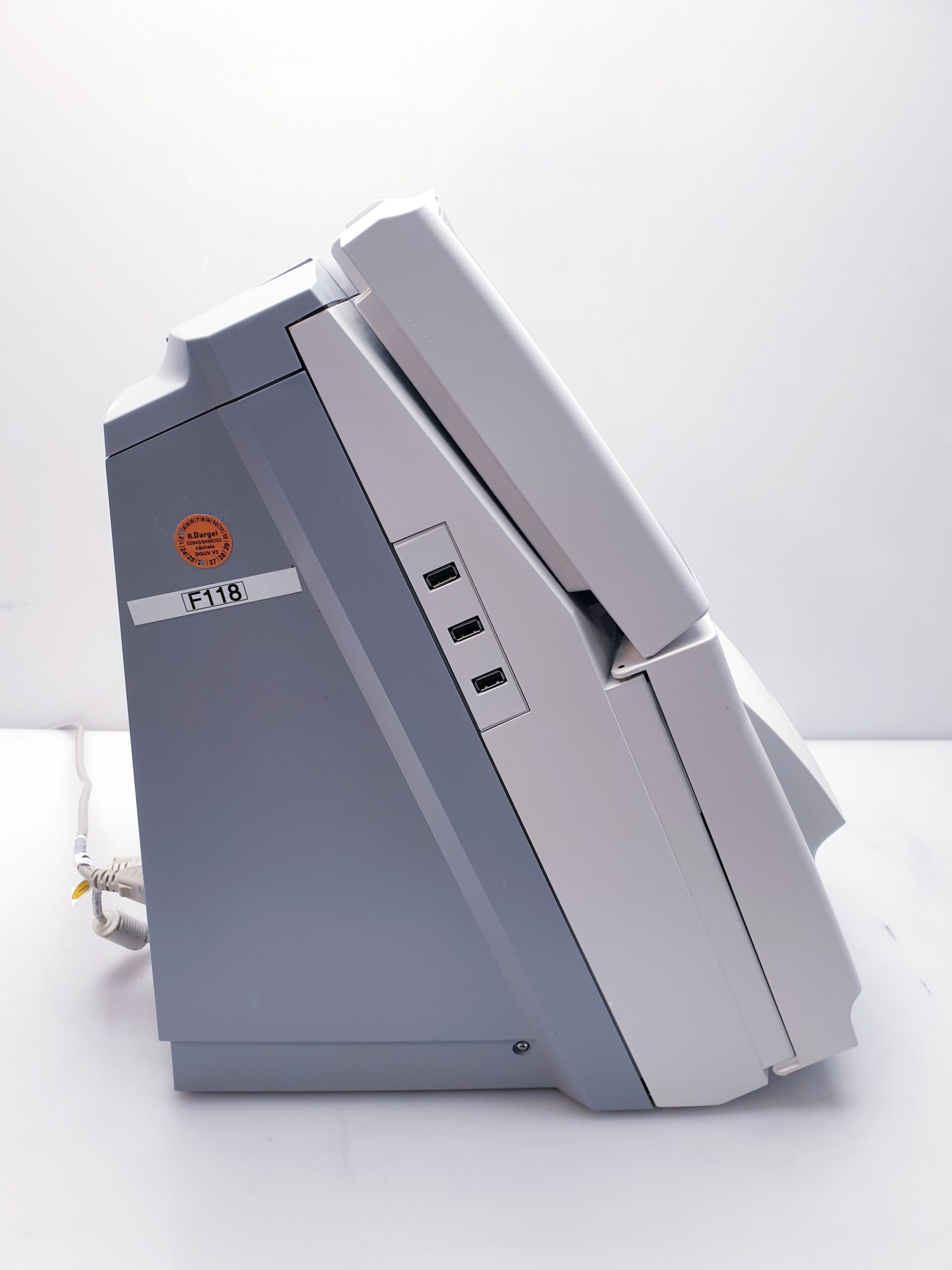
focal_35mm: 26
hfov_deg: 53.1
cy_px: 635
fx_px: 953
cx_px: 476
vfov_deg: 67.3
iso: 80
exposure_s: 1/50
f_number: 2.4
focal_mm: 4.3
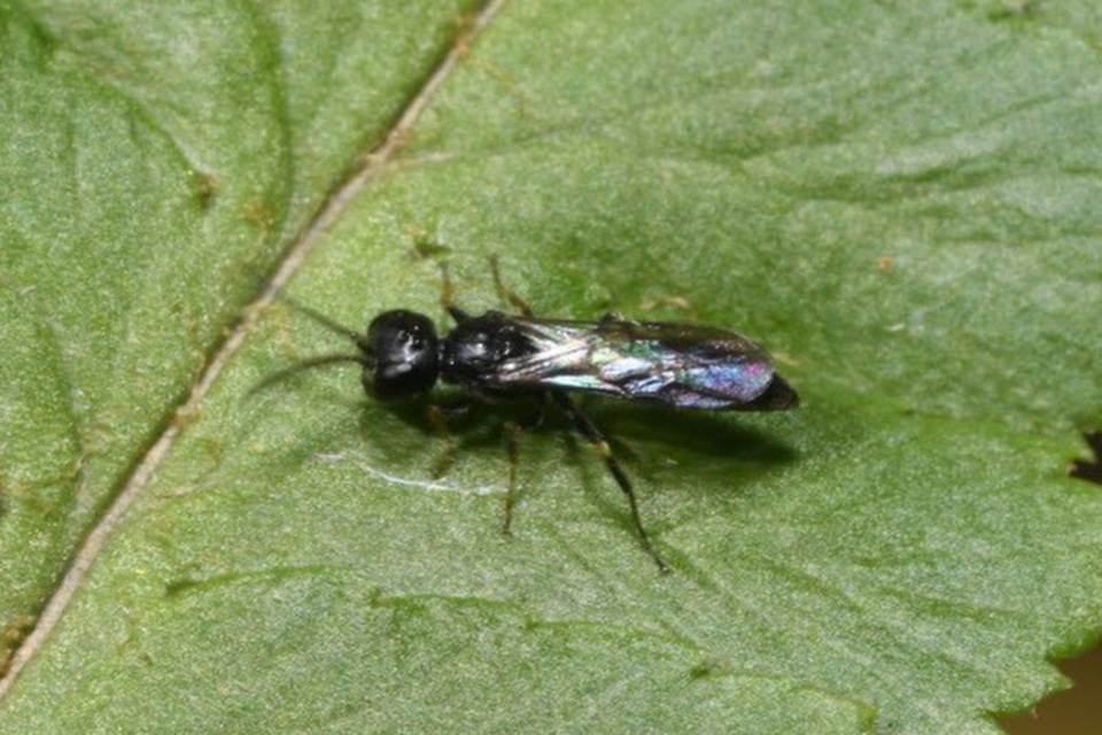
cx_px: 551
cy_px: 368
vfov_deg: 8.7
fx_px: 4821
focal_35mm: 158
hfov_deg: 13.0
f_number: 29
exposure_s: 1/60
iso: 100
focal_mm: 105
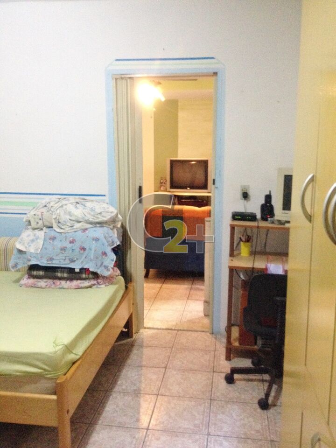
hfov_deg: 40.7
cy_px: 224
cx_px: 168
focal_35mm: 35
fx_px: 453
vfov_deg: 52.6
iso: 400
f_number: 2.4
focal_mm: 4.28
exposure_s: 1/15
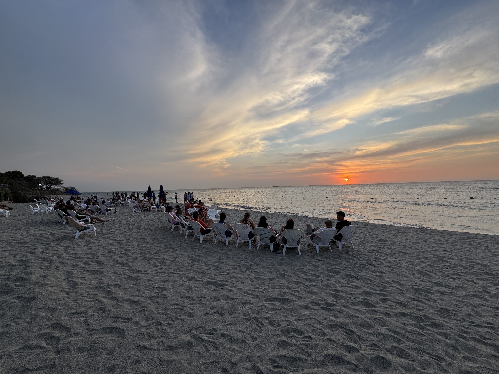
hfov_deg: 102.1
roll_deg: +1.7
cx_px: 250
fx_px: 202
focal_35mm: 14
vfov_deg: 85.7
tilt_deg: -0.1
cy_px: 187
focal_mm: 2.22
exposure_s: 1/416
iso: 40
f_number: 2.2
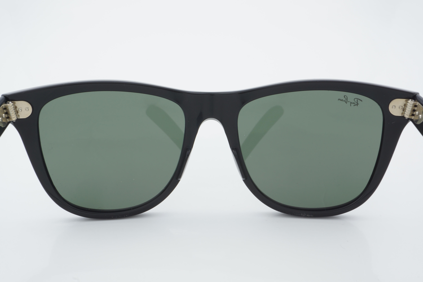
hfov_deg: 46.4
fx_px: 493
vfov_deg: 31.9
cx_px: 212
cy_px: 141
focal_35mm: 42
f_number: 25
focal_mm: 28
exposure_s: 1/4
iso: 100
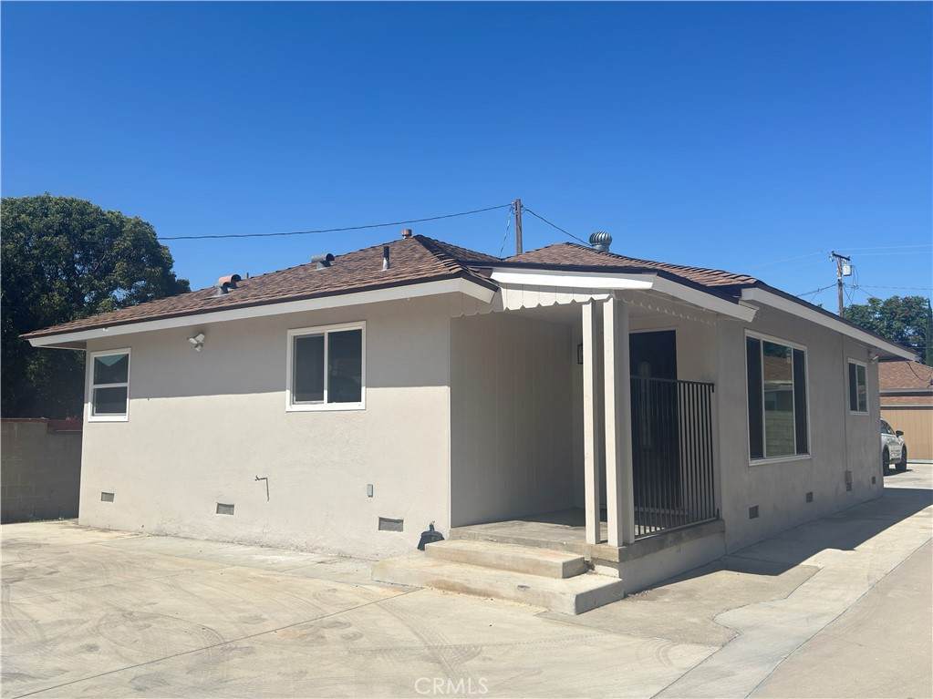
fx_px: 782
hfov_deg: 61.7
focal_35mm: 29
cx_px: 466
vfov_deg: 48.2
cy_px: 350
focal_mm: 6.76
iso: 100
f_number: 1.78
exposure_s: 1/7937
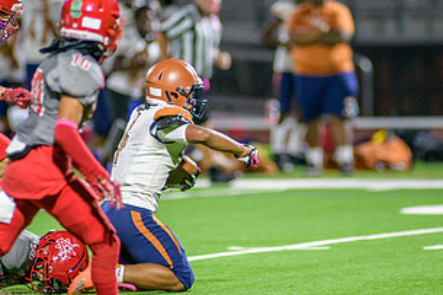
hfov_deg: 3.6
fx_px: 7022
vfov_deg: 2.4
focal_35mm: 571
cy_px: 120
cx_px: 266
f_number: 2.8
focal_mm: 300
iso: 2000
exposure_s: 1/500
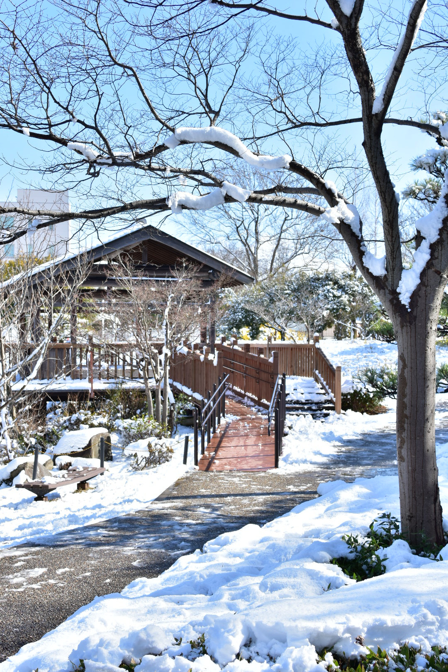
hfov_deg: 25.8
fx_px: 980
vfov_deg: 37.9
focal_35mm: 52
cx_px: 224
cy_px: 336
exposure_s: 1/160
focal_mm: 35
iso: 100
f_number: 8
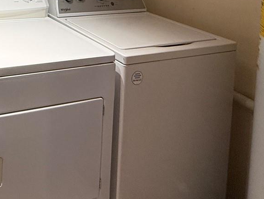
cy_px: -62
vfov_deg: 29.4
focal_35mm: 39
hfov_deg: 39.5
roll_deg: -1.8
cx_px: -24
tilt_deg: -1.7
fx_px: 298
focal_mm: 2.22
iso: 250
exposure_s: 1/60
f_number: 2.2
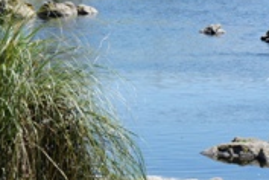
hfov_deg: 9.7
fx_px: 1571
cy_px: -34
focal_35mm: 210
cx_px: 262
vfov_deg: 6.5
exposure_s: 1/160
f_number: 13
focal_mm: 55
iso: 200
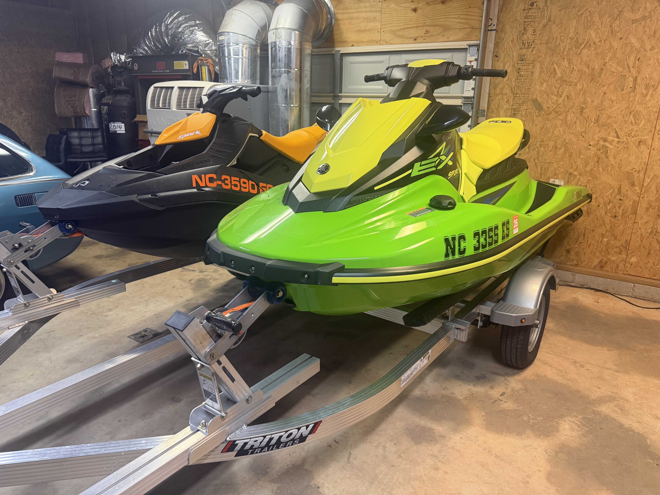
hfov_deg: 71.6
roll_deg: -0.2
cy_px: 248
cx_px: 330
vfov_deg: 56.8
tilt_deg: -17.7
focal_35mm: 24
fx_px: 458
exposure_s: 1/60
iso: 320
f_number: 1.78
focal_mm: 6.76
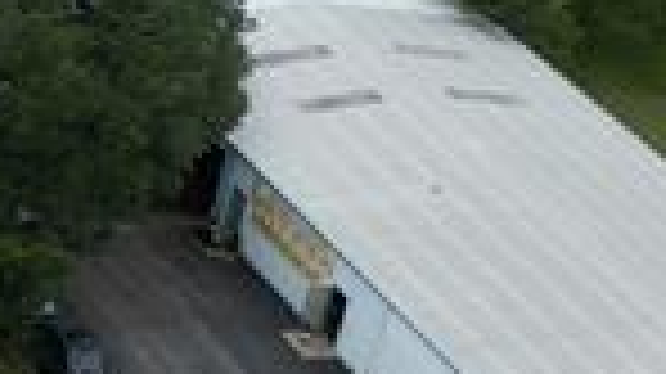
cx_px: -1418
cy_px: -99
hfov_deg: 9.2
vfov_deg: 6.6
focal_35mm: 181
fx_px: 3194
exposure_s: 1/1500
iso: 120
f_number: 1.7
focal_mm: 6.72
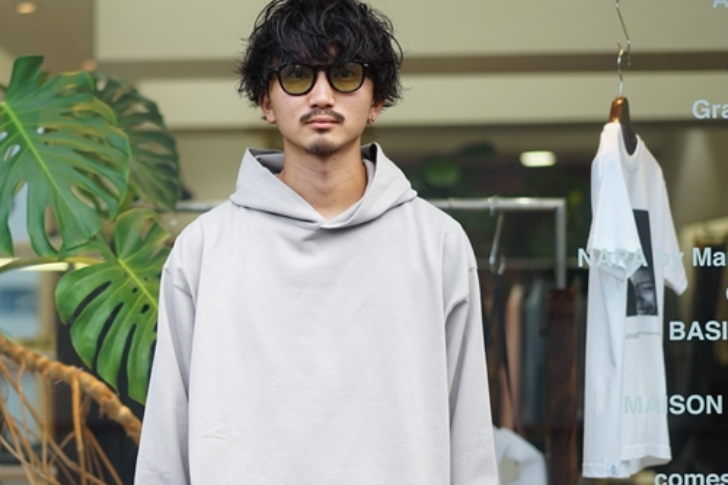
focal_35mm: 88
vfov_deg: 15.5
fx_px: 1779
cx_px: 170
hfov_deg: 22.9
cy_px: 298
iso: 100
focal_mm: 55
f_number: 1.8
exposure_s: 1/125
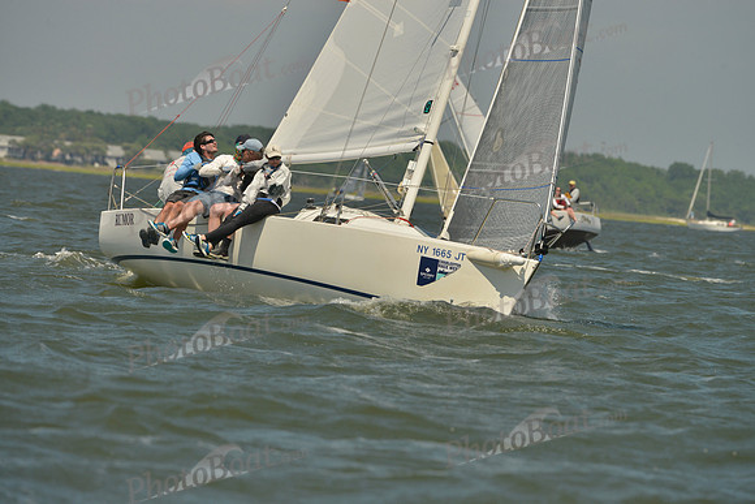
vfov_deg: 3.4
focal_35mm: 400
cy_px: 252
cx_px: 378
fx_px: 8390
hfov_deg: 5.2
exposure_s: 1/1250
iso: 280
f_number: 10
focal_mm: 400
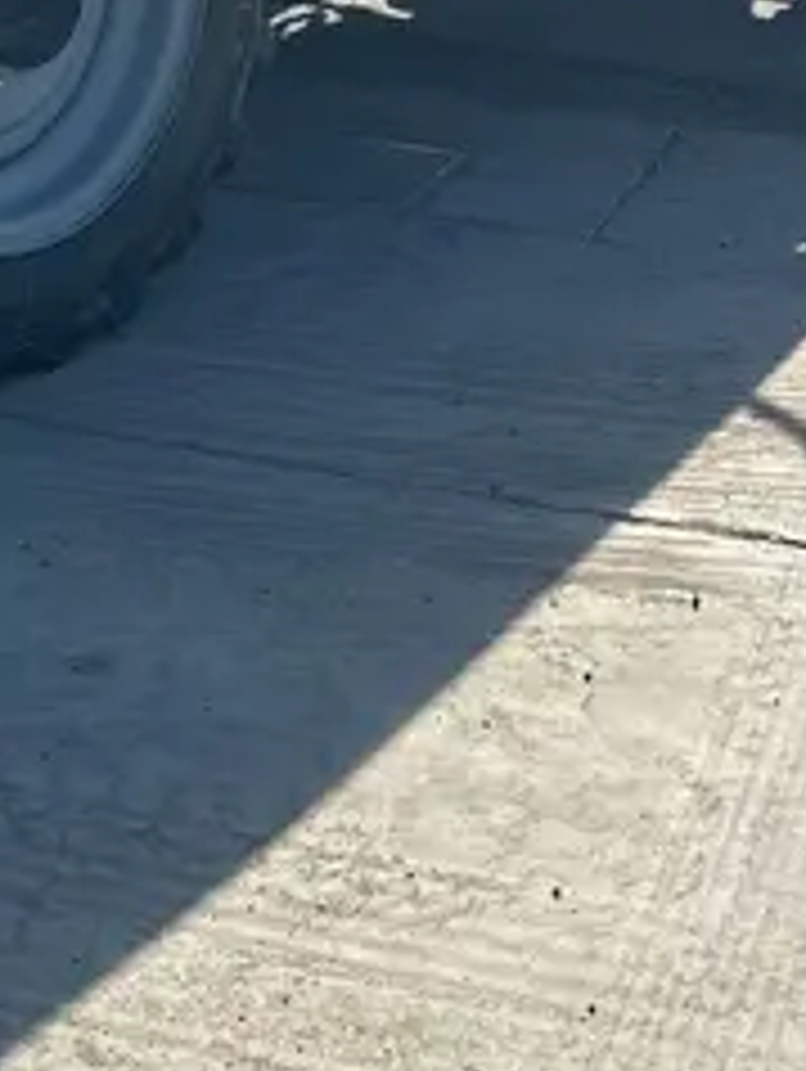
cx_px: 50
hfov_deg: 18.1
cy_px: -119
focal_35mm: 80
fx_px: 2479
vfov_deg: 22.9
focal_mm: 5.7
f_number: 1.5
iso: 50
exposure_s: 1/5076
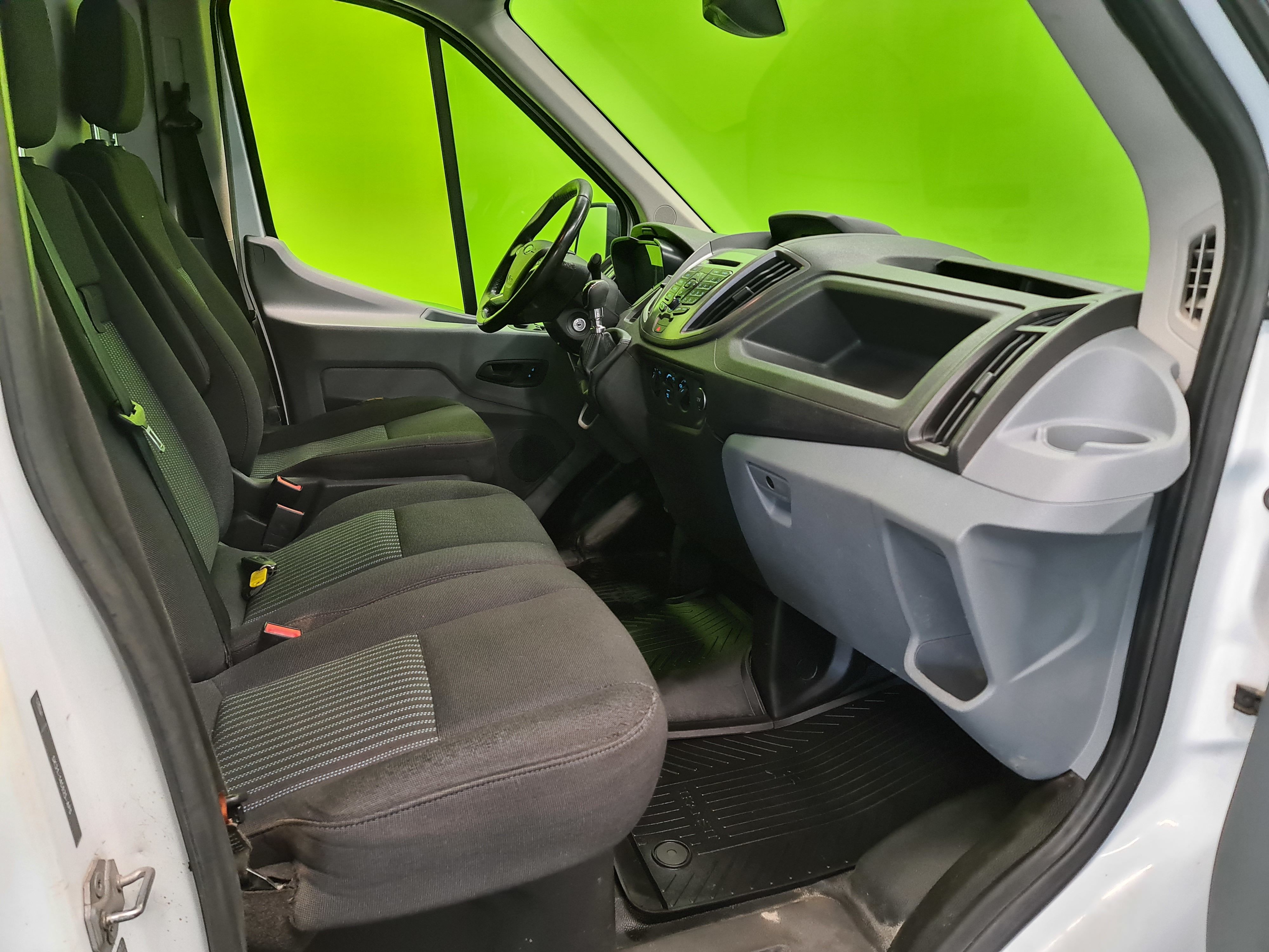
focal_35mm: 25
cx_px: 634
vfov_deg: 54.9
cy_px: 476
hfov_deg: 69.4
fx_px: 916
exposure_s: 1/100
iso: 500
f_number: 1.8
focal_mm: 7
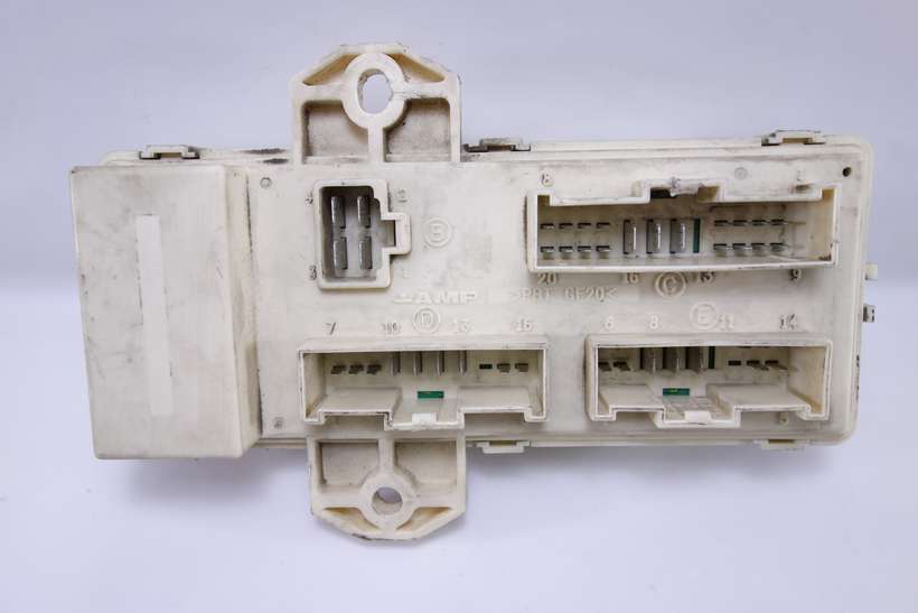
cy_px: 306
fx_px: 714
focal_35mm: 28
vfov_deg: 46.4
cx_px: 459
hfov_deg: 65.5
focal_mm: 10.4
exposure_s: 1/100
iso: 125
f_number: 2.5
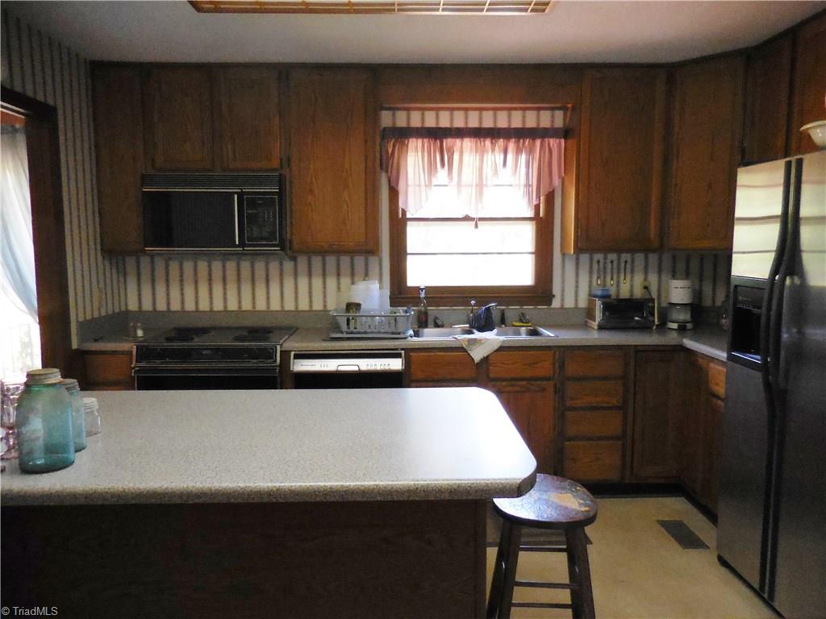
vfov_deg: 54.9
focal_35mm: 25
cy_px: 310
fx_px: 597
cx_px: 413
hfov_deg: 69.4
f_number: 3.3
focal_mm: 4.5
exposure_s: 1/125
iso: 800
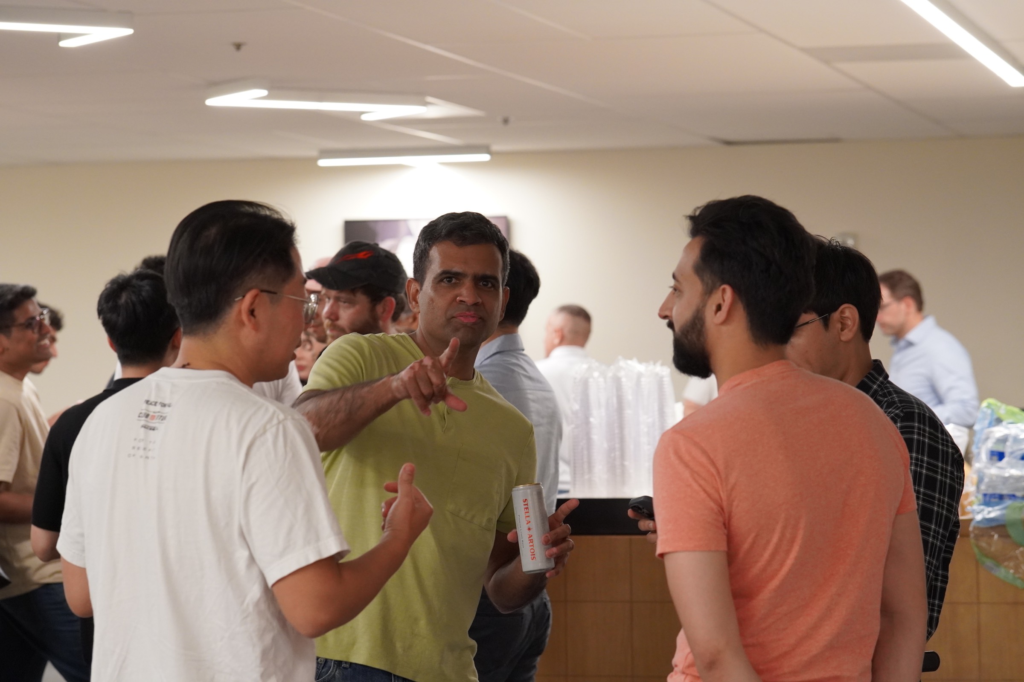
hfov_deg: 18.2
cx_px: 512
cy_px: 341
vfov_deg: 12.2
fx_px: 3200
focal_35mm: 112
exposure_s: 1/160
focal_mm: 75
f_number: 4
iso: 2000
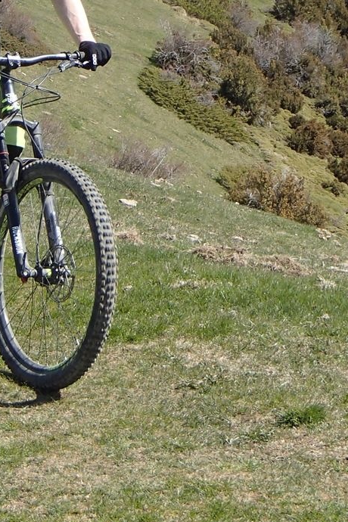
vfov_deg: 15.0
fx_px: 1957
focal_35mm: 135
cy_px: 12
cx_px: 222
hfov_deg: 10.2
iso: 100
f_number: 5.1
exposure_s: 1/400
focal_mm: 10
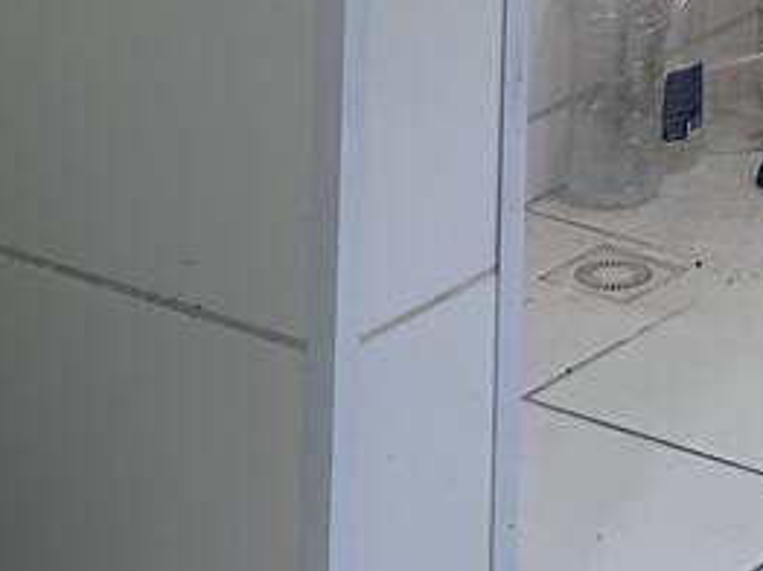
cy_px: -909
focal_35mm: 143
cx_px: 970
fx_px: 3149
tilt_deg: -2.4
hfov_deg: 13.4
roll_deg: -1.7
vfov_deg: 9.1
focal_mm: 5.7
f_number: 1.5
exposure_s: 1/120
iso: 80
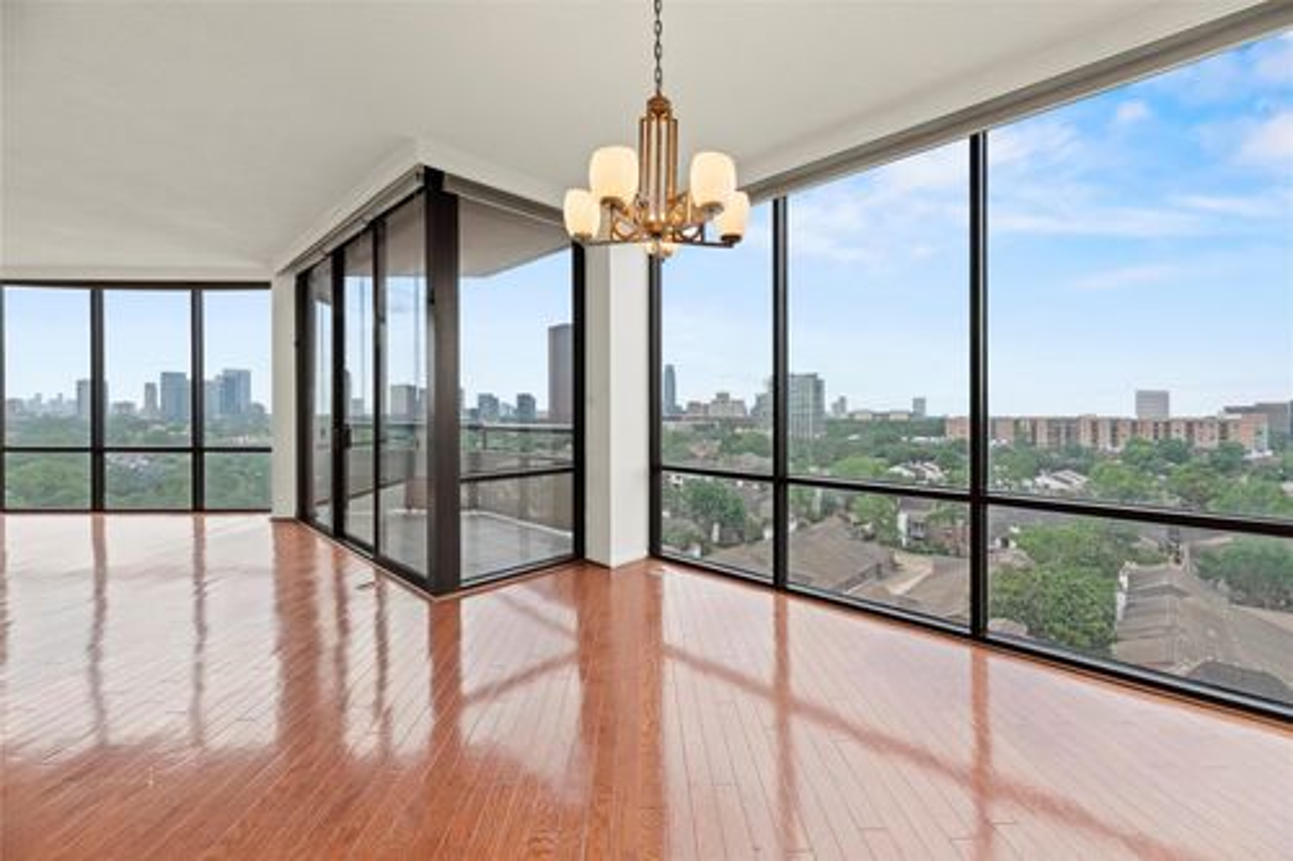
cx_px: 646
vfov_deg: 81.2
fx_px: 503
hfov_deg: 104.3
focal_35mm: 14
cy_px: 430
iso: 800
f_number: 8
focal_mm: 14
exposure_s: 1/60
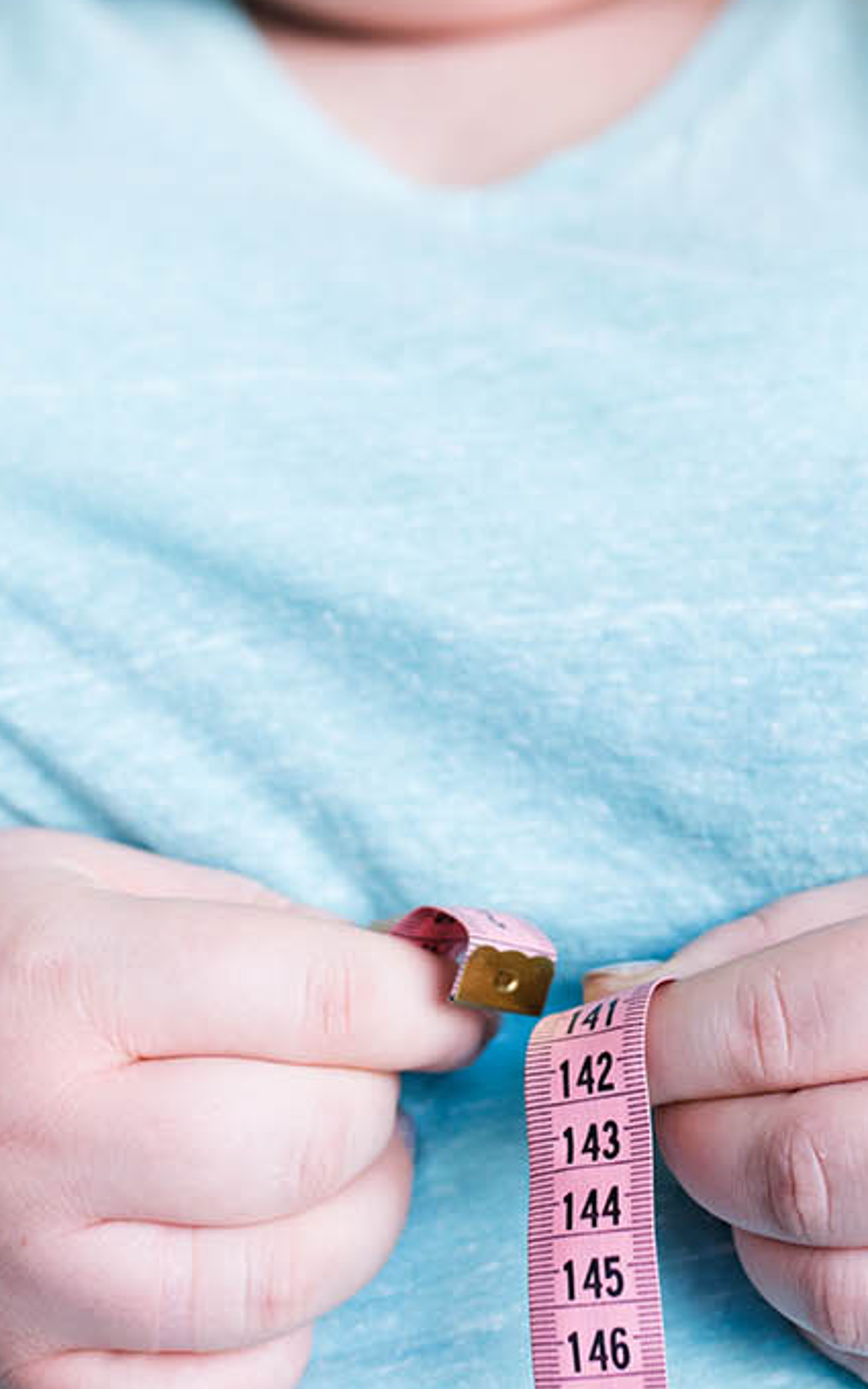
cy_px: 617
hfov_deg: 15.4
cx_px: 490
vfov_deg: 24.3
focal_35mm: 85
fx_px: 3217
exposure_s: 1/200
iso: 400
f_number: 2.8
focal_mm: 35
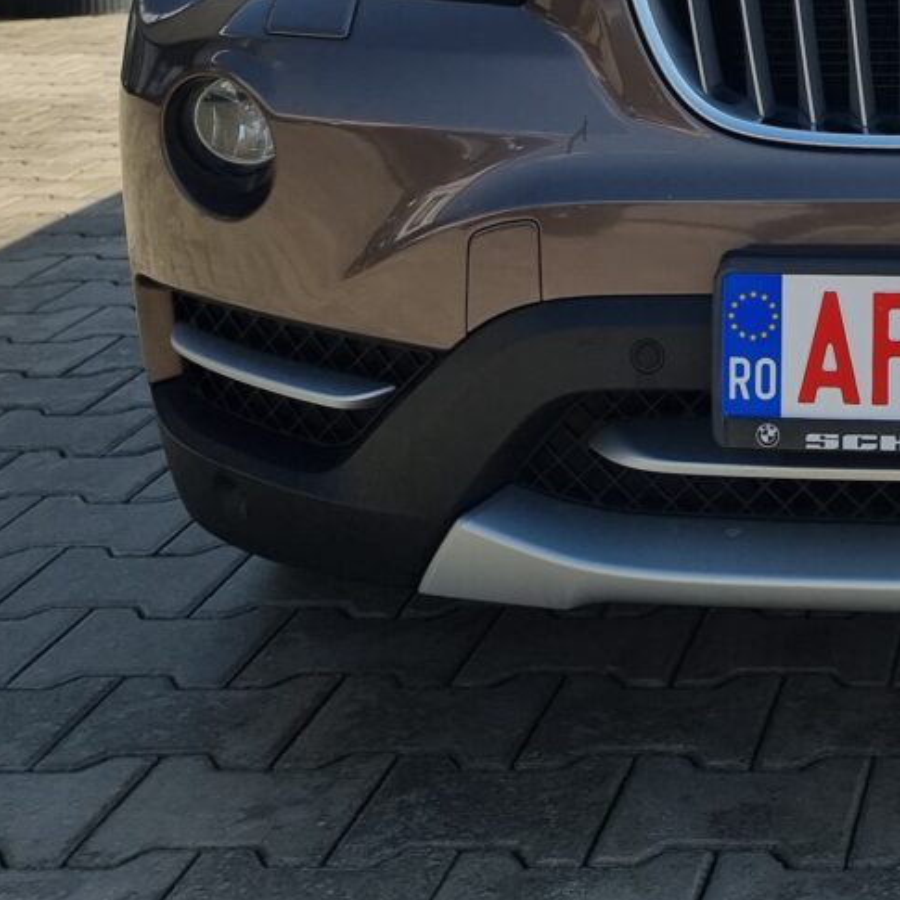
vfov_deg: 22.8
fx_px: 2059
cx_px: 1078
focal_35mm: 70
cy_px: -167
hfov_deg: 22.7
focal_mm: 6.7
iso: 50
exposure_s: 1/909
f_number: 1.8
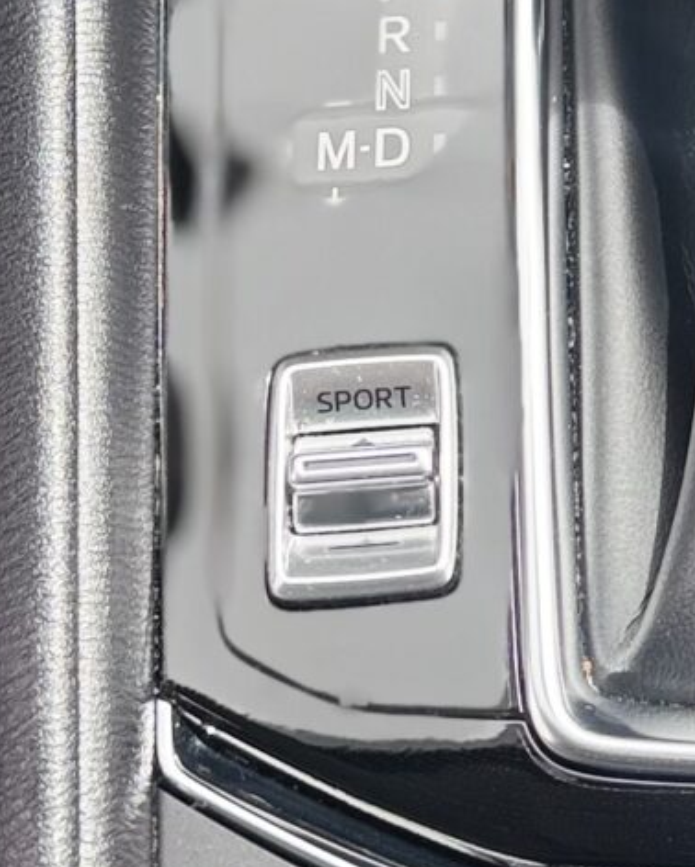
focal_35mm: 127
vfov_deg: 14.7
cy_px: -136
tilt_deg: -51.7
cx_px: 802
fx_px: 3263
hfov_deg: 11.9
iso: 80
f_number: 1.78
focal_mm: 6.76
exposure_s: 1/1005
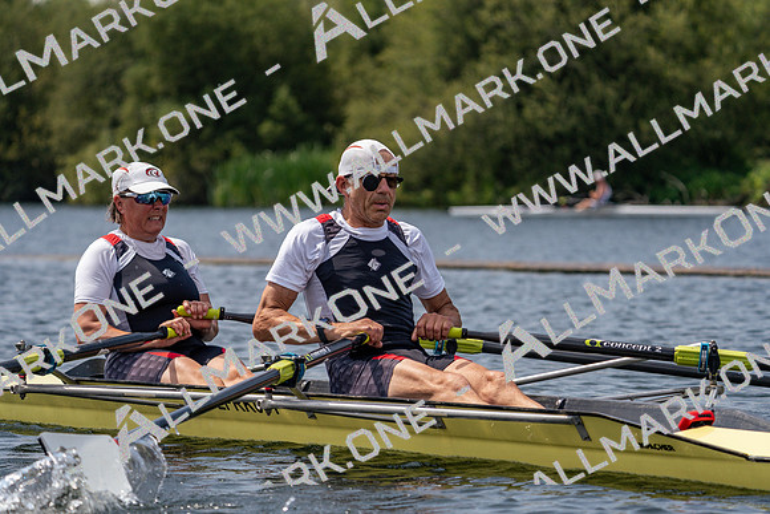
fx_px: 4279
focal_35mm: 200
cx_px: 385
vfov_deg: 6.9
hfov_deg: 10.3
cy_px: 257
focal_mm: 200
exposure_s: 1/1600
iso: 200
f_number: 5.6
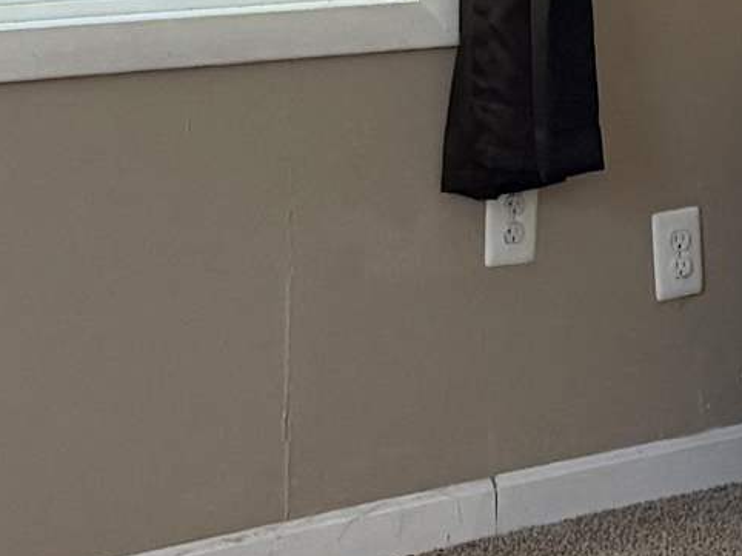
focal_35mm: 153
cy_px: -66
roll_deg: -1.4
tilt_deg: -4.7
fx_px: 3278
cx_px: 808
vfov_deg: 9.6
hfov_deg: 12.7
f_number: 1.78
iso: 320
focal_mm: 6.76
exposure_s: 1/60
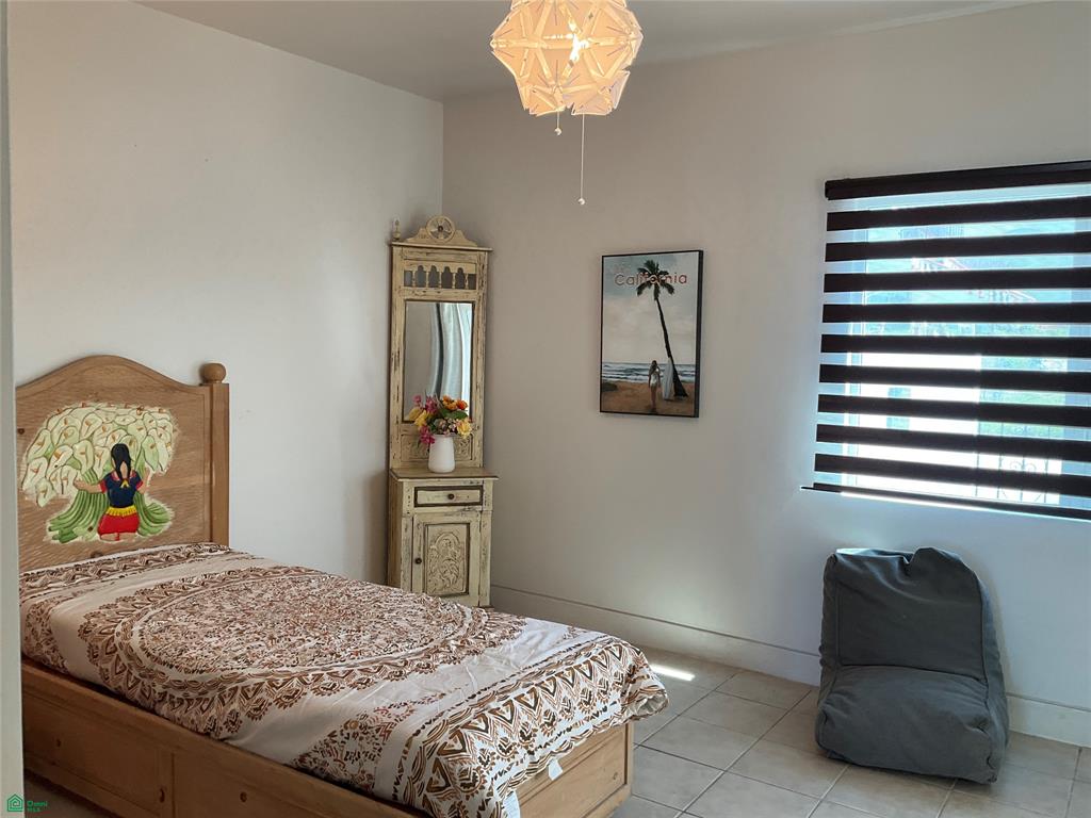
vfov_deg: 48.2
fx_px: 914
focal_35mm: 29
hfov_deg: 61.7
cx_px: 546
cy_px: 409
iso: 40
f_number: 1.8
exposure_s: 1/60
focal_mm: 3
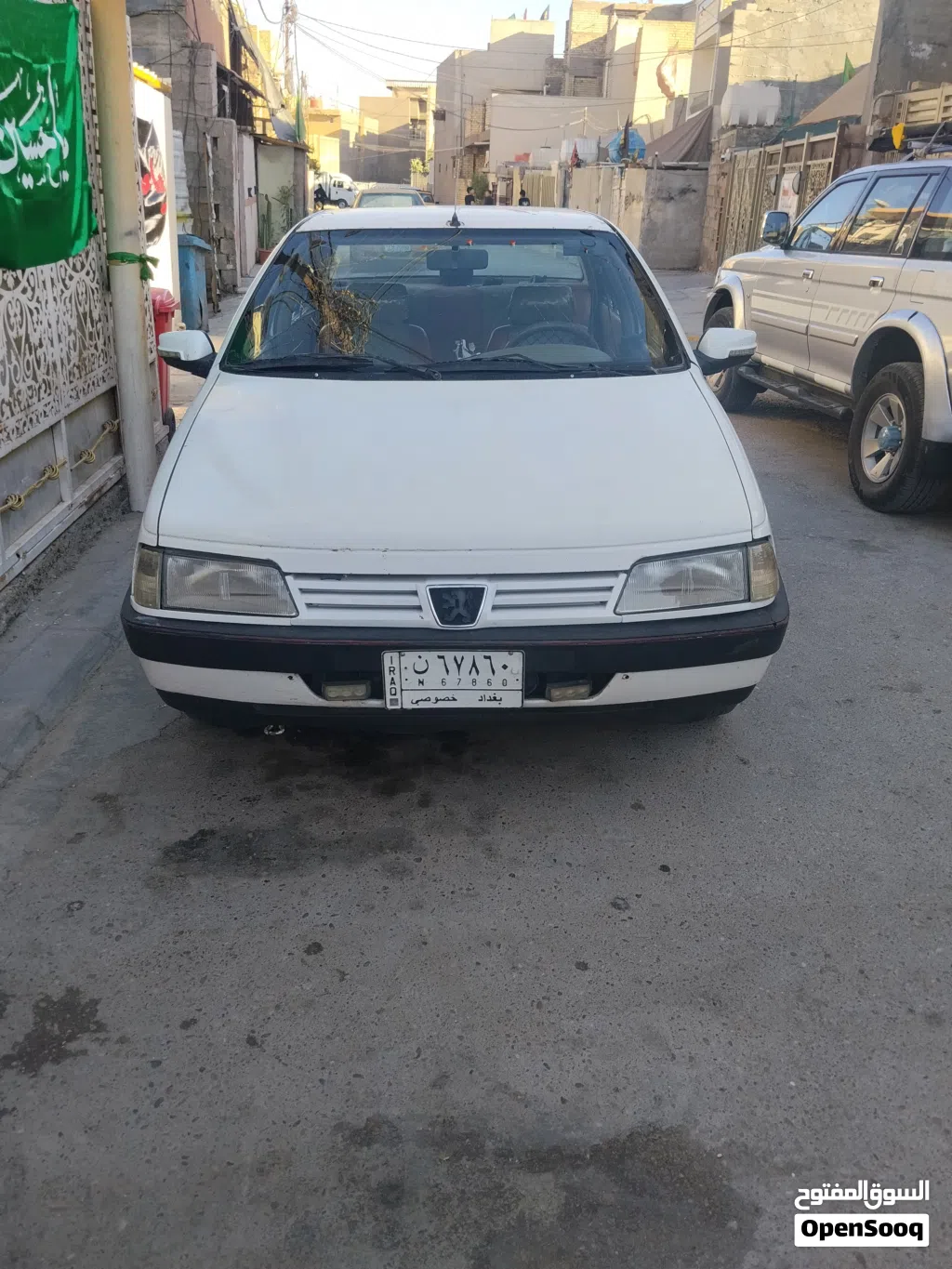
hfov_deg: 48.2
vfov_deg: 61.7
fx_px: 1063
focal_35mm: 29
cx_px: 476
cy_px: 634
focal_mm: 4.22
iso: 50
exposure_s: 1/398
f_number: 1.8
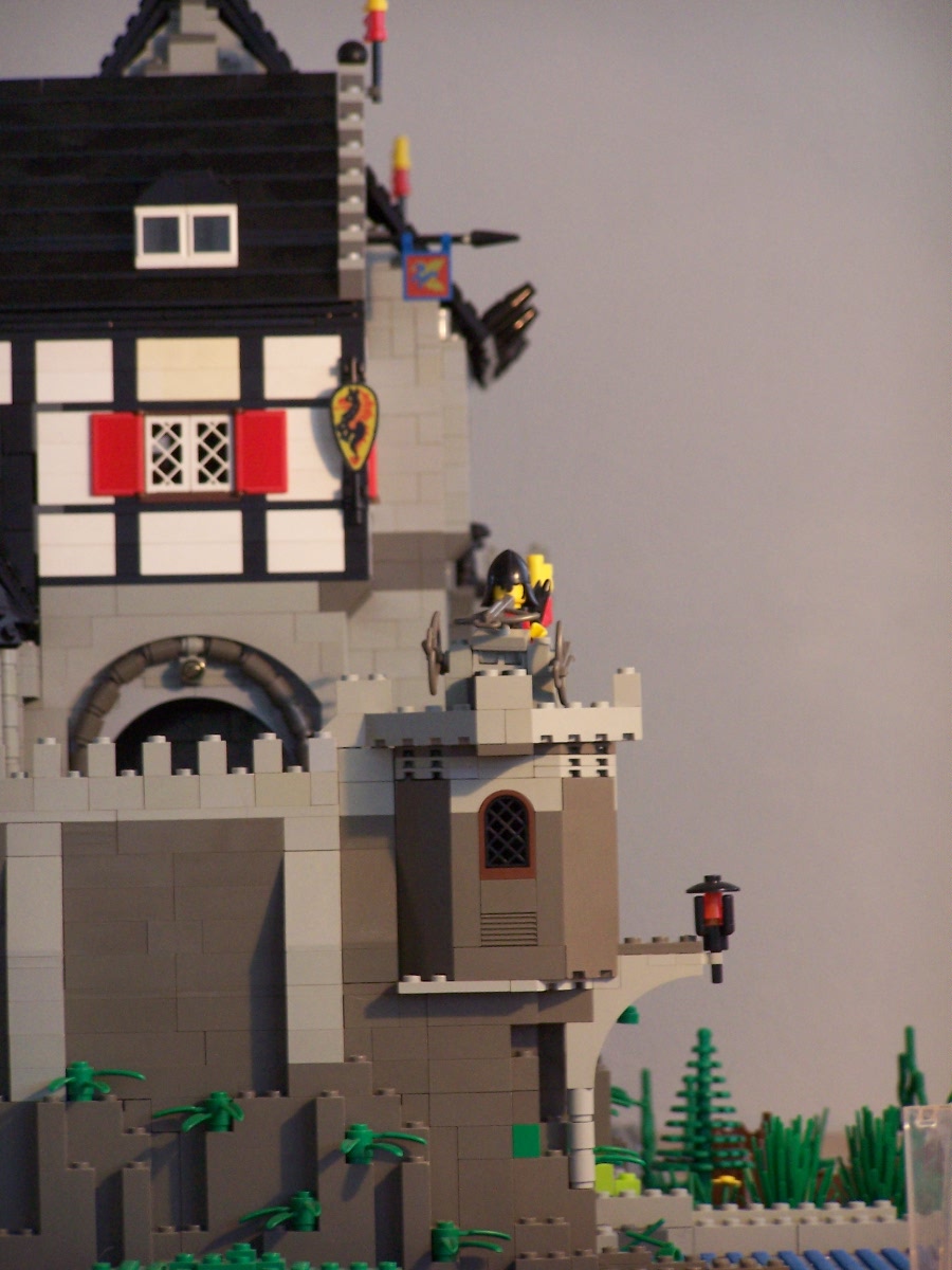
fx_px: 6930
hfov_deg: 7.9
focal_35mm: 189
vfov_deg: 10.5
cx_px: 476
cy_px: 635
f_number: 3.2
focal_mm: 31.3
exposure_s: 1/10
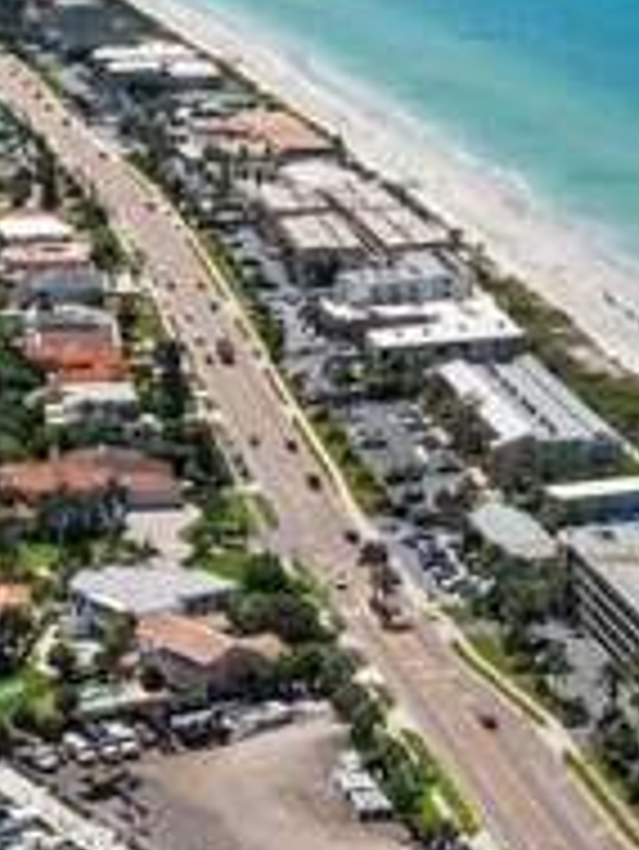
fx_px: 2803
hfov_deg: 13.0
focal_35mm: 114
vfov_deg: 16.6
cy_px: 989
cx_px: 279
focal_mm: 10.26
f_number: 6.3
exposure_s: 1/400
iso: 100
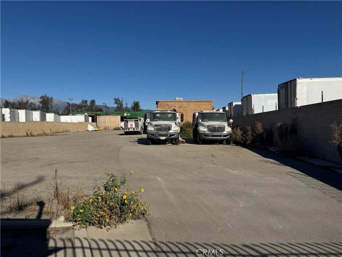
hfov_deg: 71.6
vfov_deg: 56.8
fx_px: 237
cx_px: 171
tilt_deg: -2.0
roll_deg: -0.1
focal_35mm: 24
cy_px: 128
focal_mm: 6.76
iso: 80
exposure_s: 1/7937
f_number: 1.78
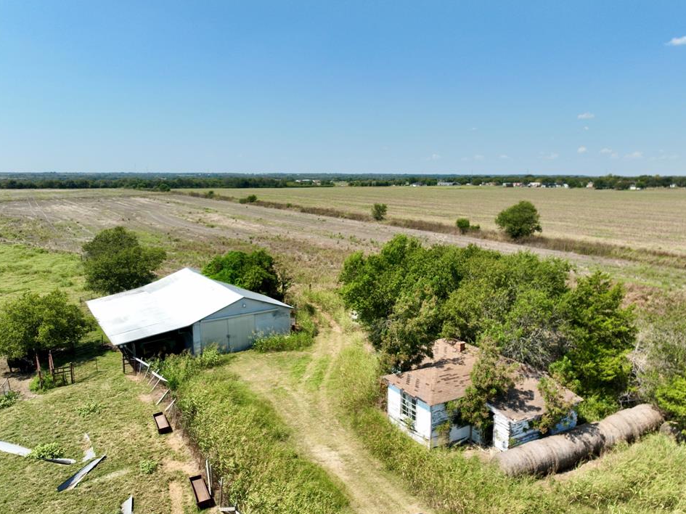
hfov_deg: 67.2
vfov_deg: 53.0
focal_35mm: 26
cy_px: 261
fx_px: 515
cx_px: 368
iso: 100
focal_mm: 12.29
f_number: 2.8
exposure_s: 1/1600
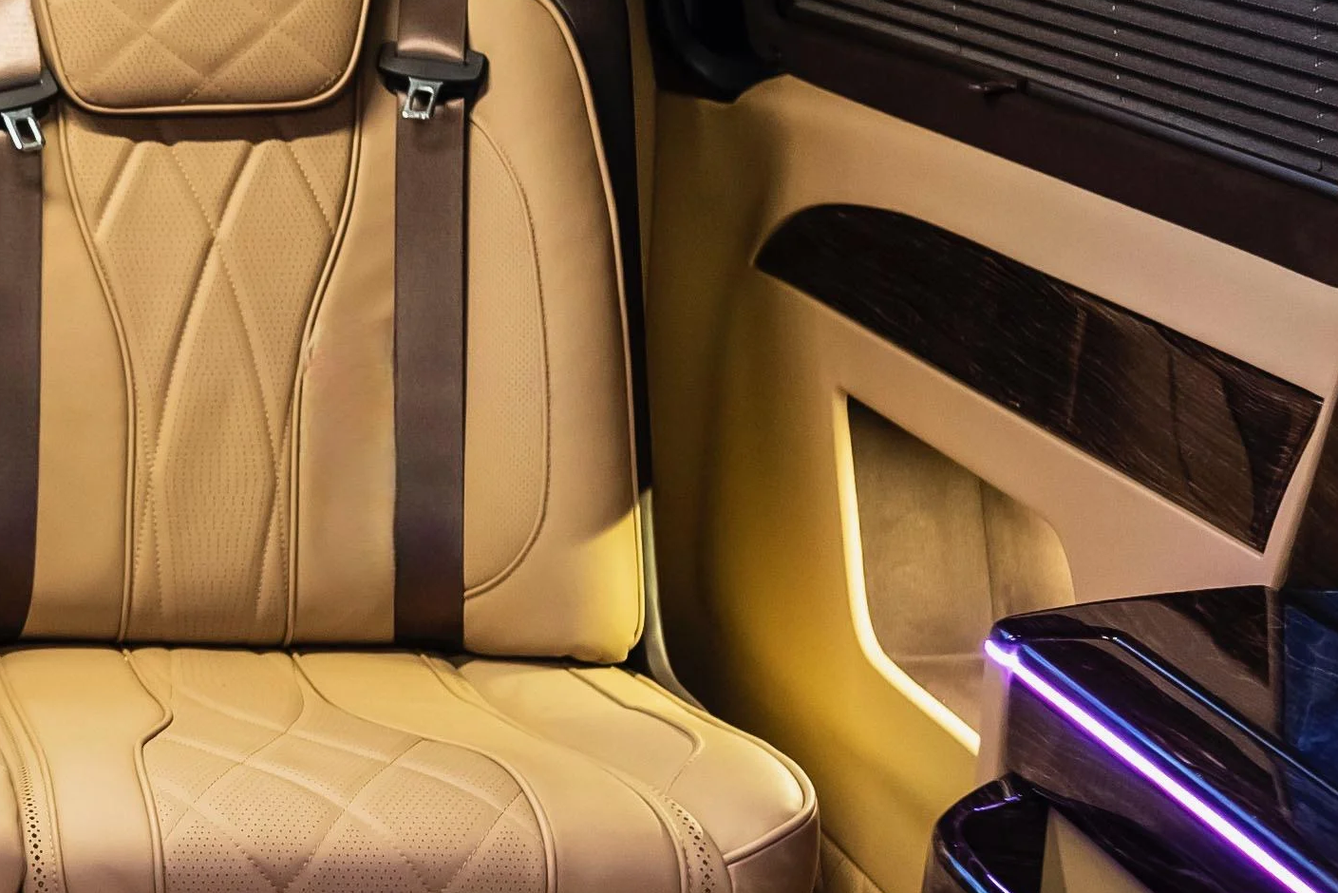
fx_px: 2862
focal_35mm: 77
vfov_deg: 17.7
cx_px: -347
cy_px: 428
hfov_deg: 23.6
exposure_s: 1/20
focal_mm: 14
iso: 500
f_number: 1.8
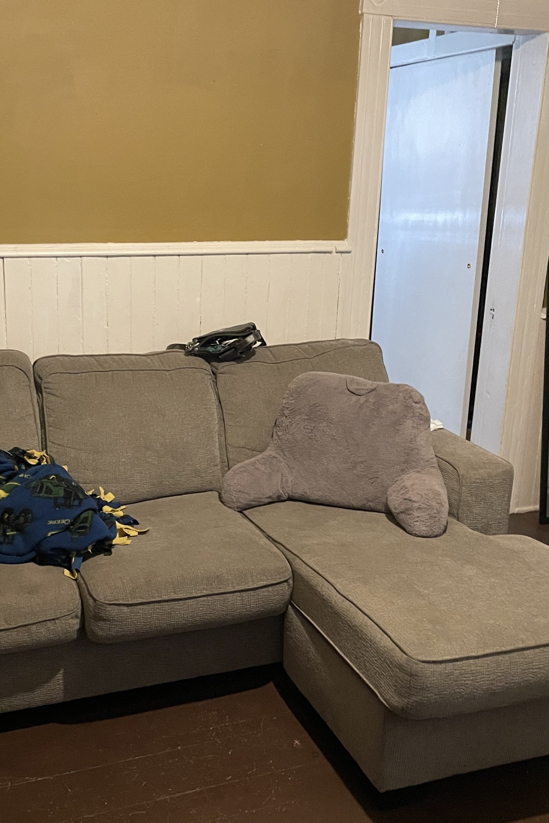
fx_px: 915
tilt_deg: -16.8
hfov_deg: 33.2
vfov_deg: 48.5
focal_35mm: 40
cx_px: 205
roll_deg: -1.3
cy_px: 421
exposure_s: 1/32
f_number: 1.6
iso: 640
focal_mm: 4.2
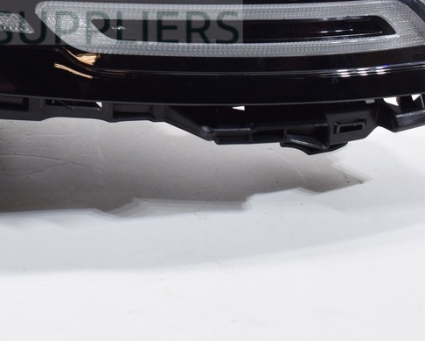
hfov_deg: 17.8
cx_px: -94
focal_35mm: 102
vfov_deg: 14.7
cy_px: -46
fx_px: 1283
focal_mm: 22
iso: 400
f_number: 5.6
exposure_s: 1/160
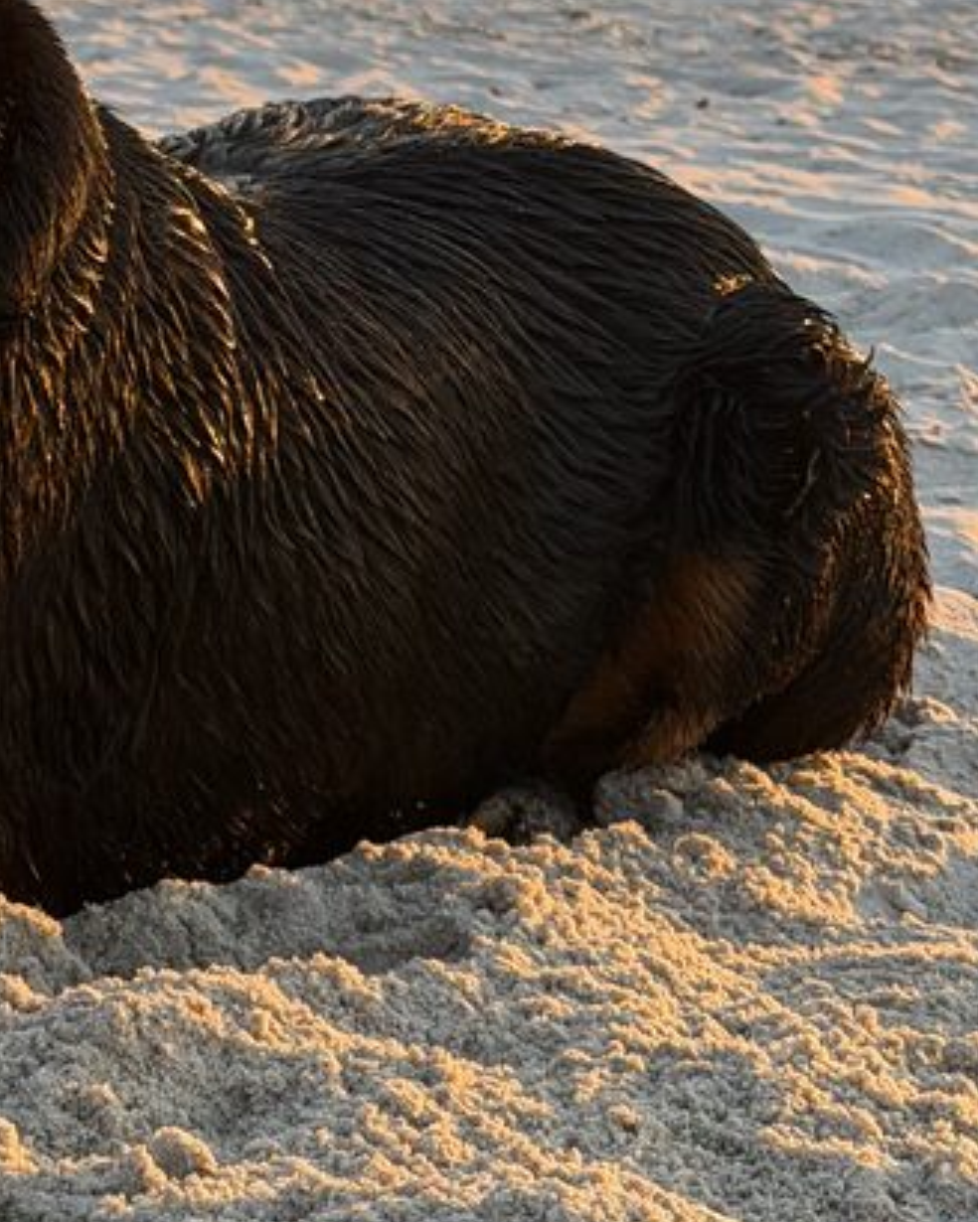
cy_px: -42
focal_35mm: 137
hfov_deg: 11.0
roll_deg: -0.3
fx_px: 4957
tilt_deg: -3.8
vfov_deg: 13.8
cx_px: -346
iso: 64
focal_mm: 6.76
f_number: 1.78
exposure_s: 1/523
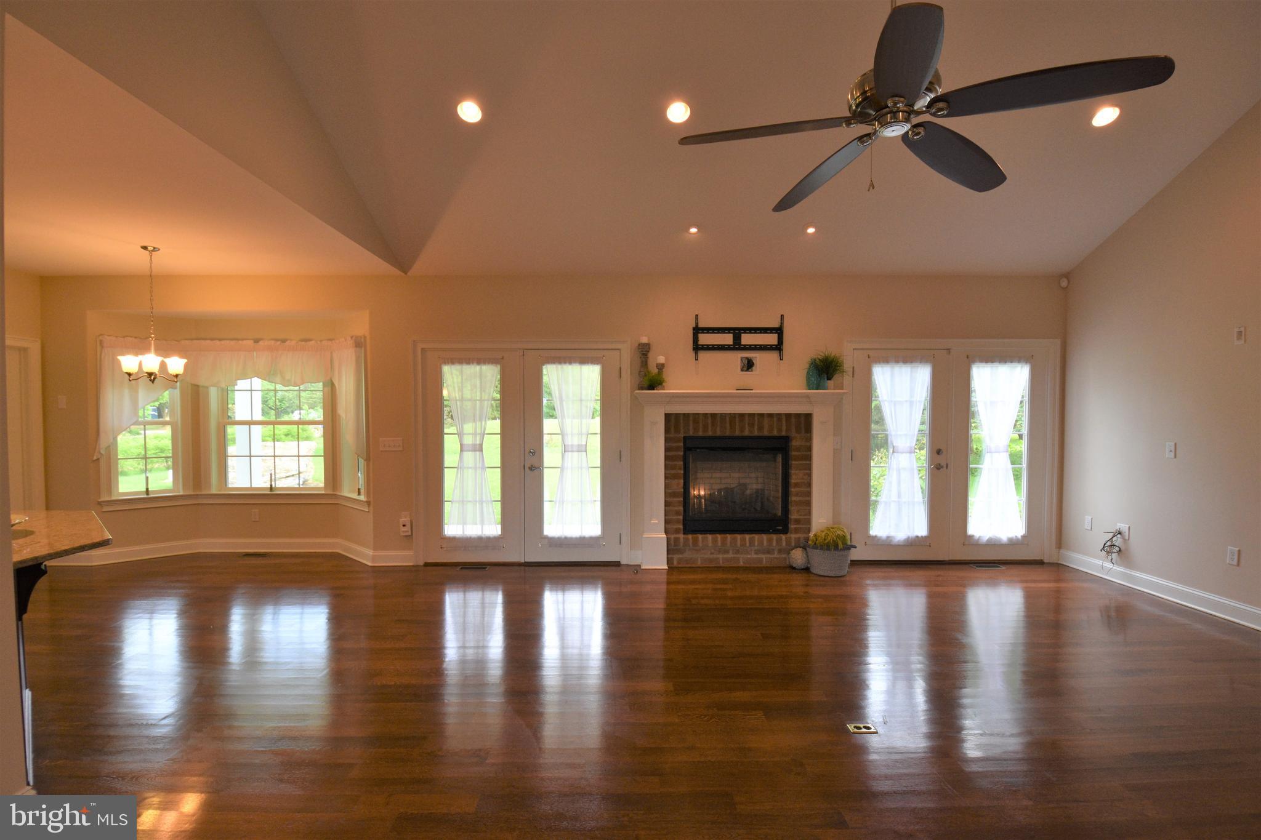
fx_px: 578
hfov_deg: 95.0
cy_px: 420
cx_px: 630
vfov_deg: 72.0
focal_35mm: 16
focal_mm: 11
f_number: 5.6
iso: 800
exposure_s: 1/125
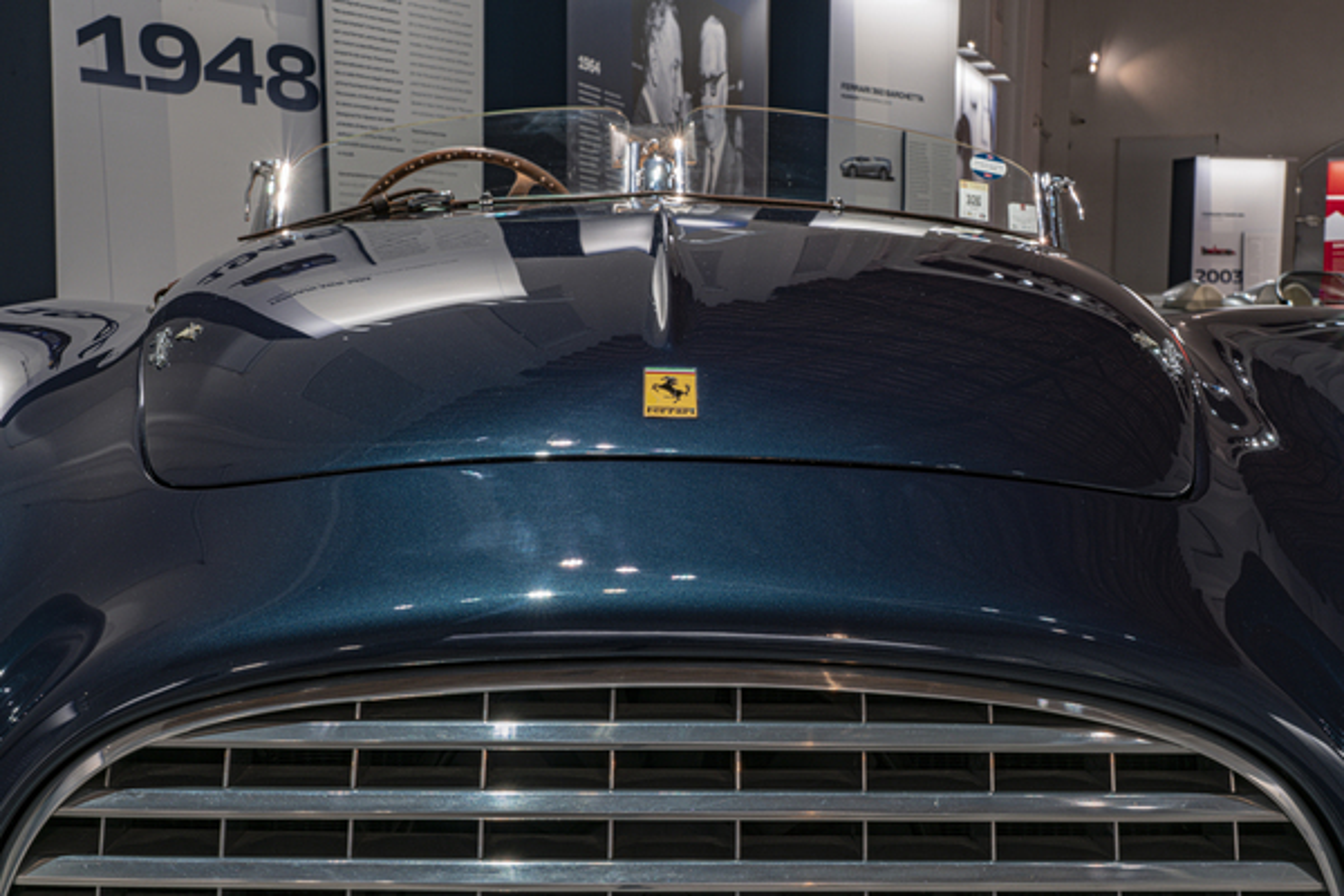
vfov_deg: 28.1
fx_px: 1792
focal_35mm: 48
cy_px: 448
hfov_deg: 41.1
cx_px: 672
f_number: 20
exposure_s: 2
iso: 100
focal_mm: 48
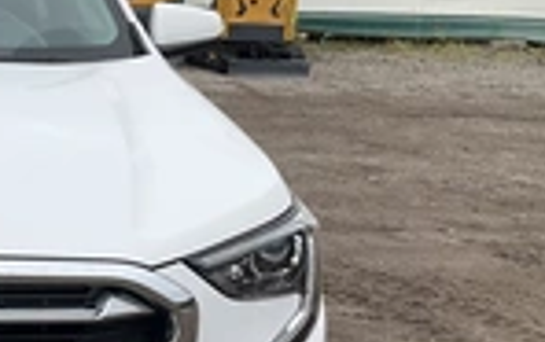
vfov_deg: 15.8
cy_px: 206
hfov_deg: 22.5
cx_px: -144
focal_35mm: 83
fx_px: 1235
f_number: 1.8
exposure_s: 1/1912
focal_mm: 3
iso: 25
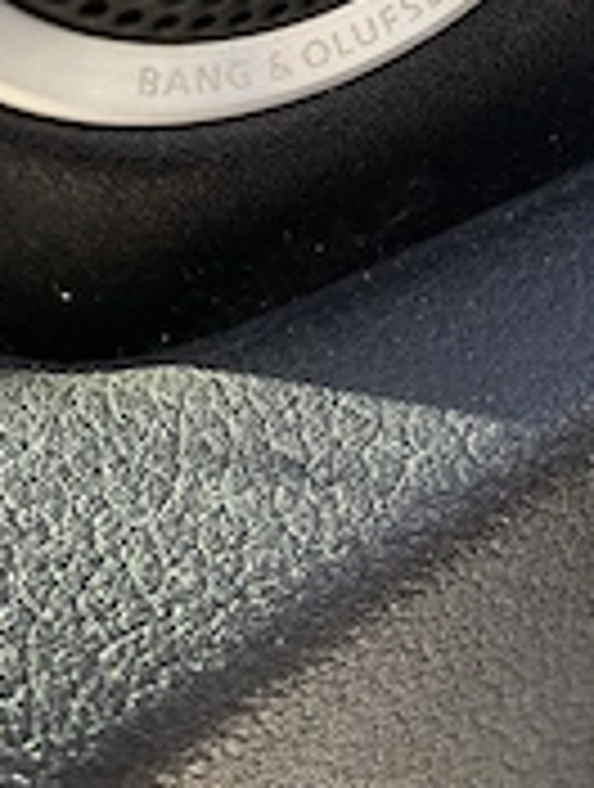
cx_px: 382
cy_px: -18
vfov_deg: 31.0
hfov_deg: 25.6
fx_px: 1299
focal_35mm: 57
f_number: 1.8
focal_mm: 4.25
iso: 32
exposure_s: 1/123
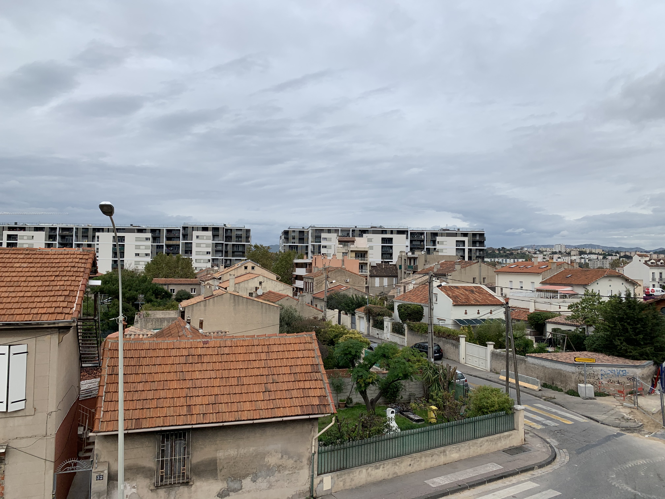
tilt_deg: +2.1
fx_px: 499
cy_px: 250
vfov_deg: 53.1
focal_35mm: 26
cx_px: 332
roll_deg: -0.7
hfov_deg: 67.3
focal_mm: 4.25
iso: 25
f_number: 1.8
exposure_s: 1/2833
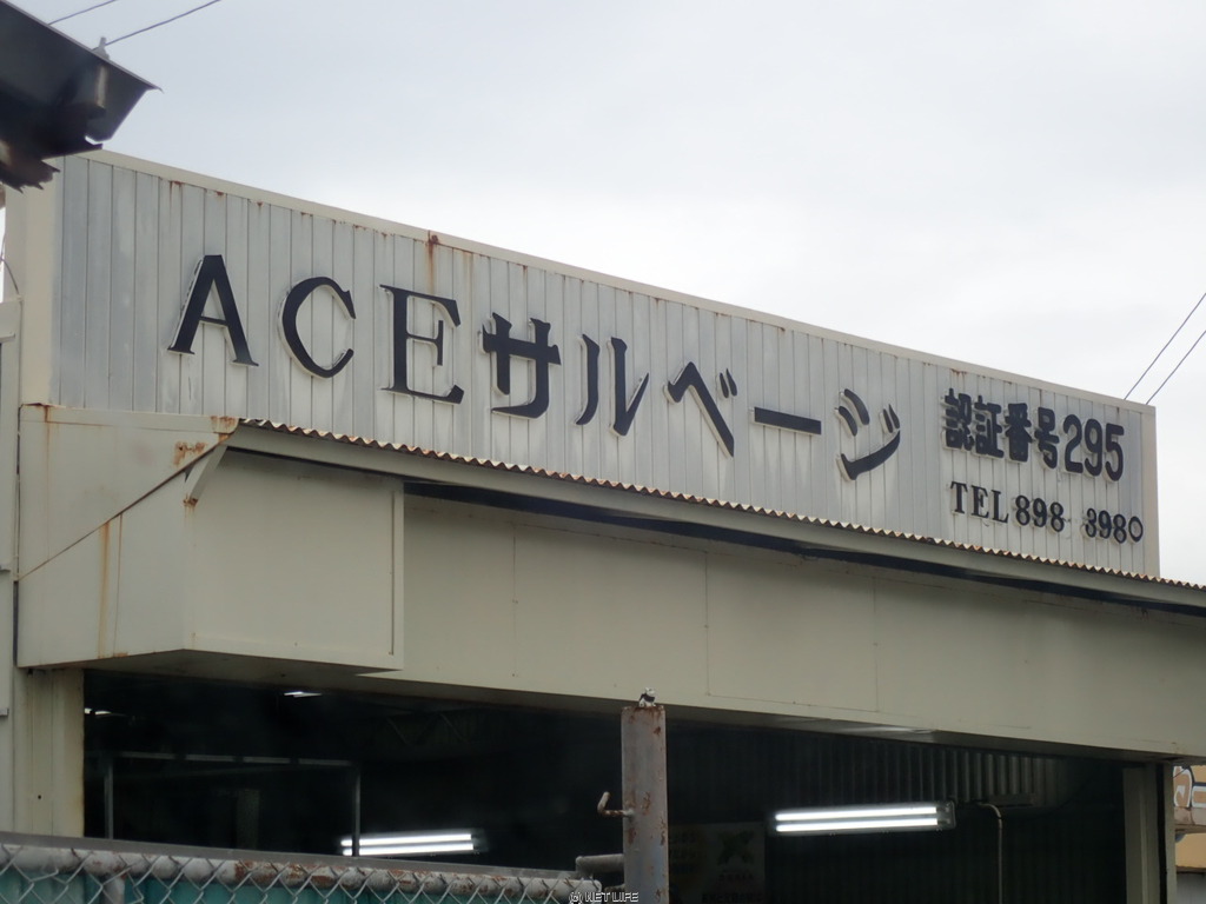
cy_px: 452
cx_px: 603
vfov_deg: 14.8
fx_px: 3484
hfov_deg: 19.6
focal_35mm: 100
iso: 125
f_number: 4.9
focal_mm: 18
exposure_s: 1/200
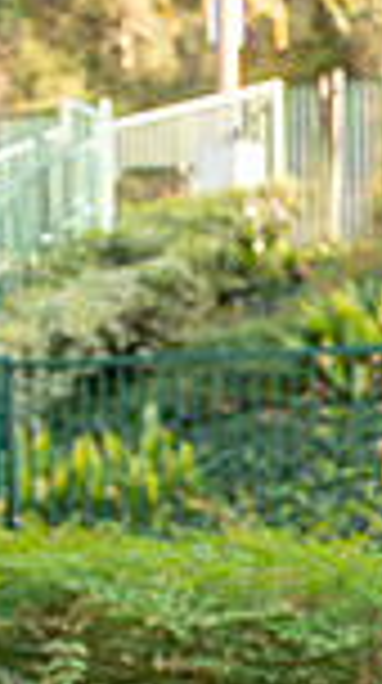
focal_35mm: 96
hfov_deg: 11.1
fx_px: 1736
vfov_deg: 21.0
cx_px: 813
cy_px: 781
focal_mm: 24
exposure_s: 1/250
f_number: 3.5
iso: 320
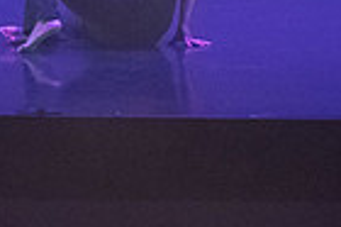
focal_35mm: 308
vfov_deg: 4.4
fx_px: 2914
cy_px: -142
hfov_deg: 6.6
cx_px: -196
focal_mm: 54
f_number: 2.8
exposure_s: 1/320
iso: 4000
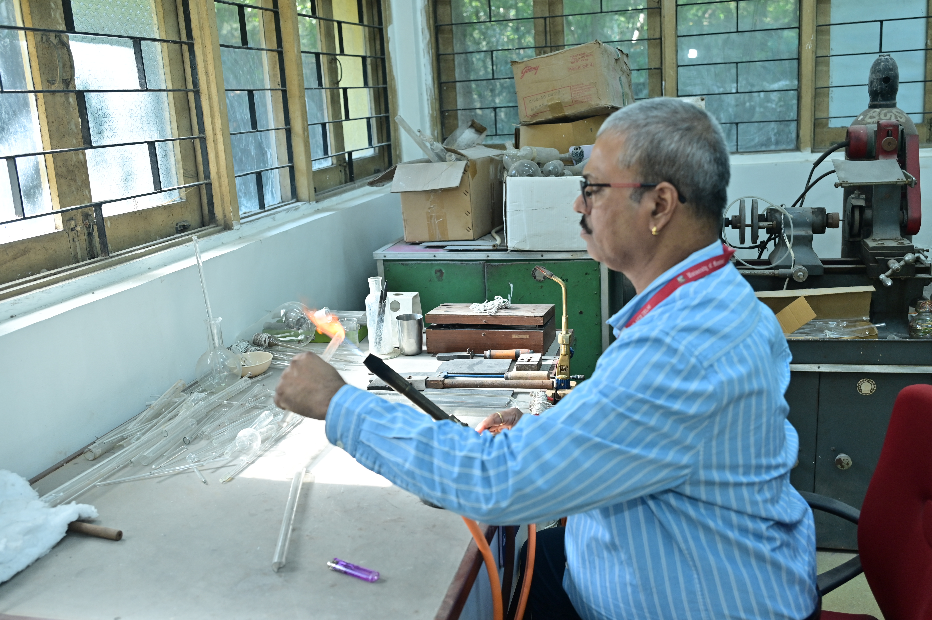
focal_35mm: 34
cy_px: 310
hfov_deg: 55.8
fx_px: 880
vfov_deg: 38.8
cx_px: 466
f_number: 4
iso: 500
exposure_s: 1/160
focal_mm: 34
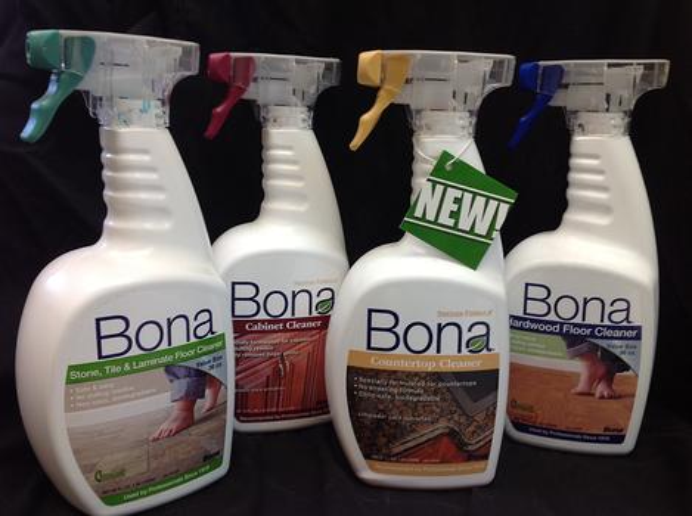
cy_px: 258
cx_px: 346
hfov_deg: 52.7
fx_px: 698
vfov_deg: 40.6
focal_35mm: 35
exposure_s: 1/40
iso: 80
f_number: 2.4
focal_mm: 4.28
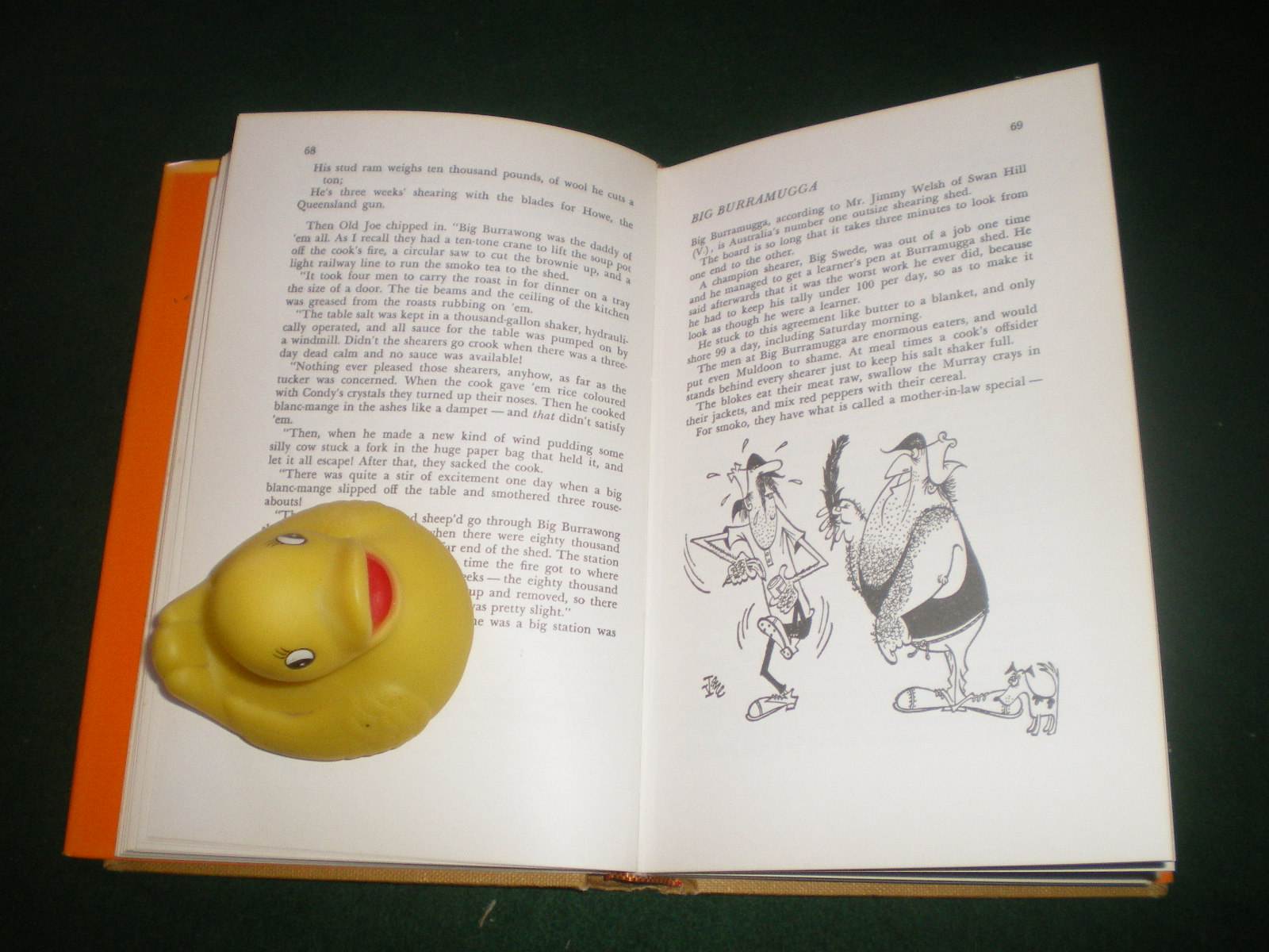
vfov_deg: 37.7
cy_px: 476
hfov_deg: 49.0
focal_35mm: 38
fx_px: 1393
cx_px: 634
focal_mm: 6.3
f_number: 3.1
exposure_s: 1/50
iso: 200
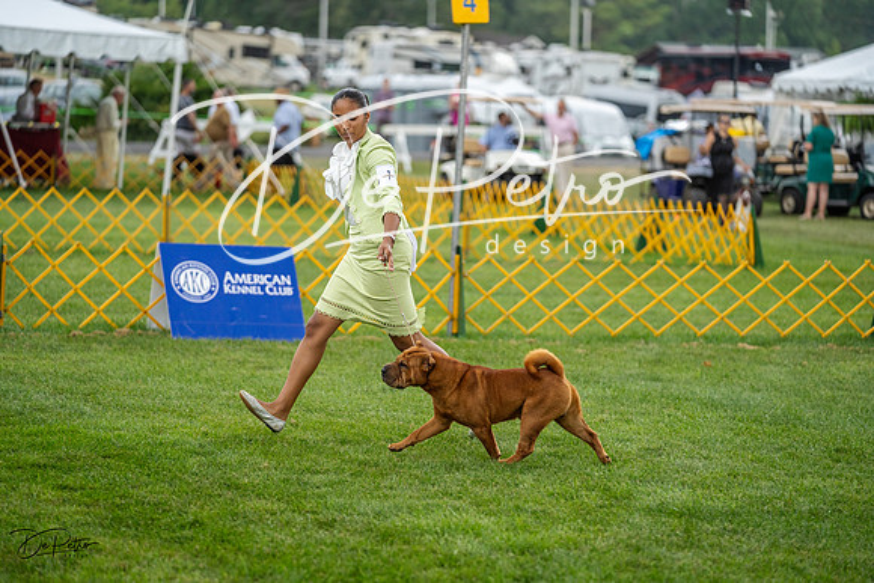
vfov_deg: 10.3
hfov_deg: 15.4
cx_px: 437
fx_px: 3230
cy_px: 292
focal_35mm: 133
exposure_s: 1/640
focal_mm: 133
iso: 640
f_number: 2.8
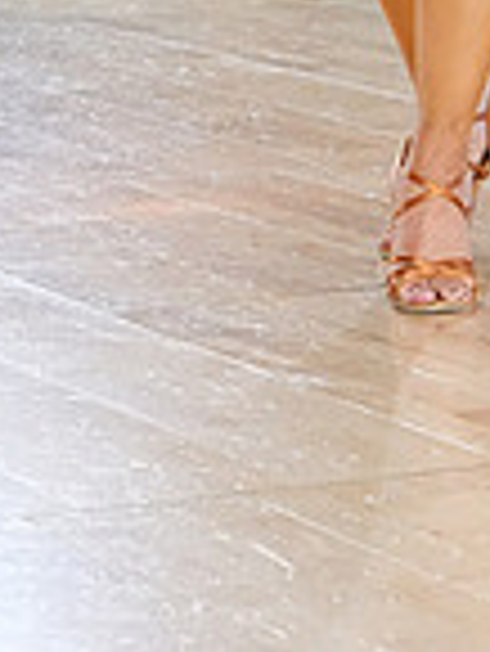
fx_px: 4787
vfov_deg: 7.5
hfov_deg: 5.8
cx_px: 515
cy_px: -648
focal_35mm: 254
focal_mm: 66
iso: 5000
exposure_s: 1/200
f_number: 6.3
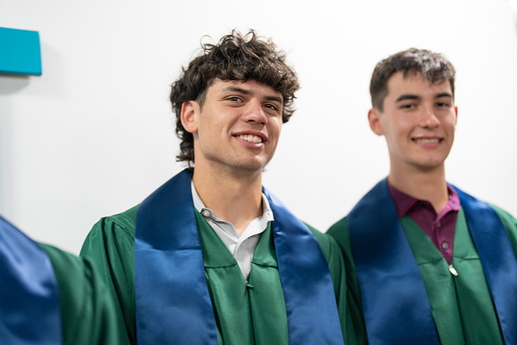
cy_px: 172
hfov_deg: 39.6
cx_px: 258
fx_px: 718
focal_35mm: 50
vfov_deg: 27.0
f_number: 1.2
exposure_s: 1/320
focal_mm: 50
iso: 500
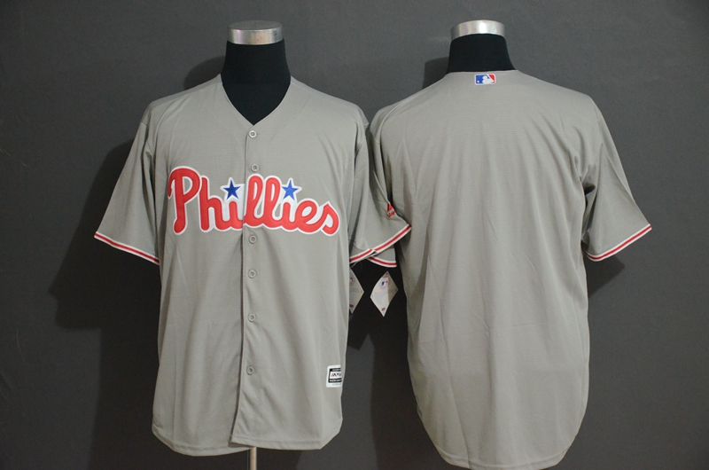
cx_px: 354
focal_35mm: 78
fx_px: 1533
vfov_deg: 17.4
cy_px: 235
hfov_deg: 26.0
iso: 4000
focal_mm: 52
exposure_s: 1/30
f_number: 4.8
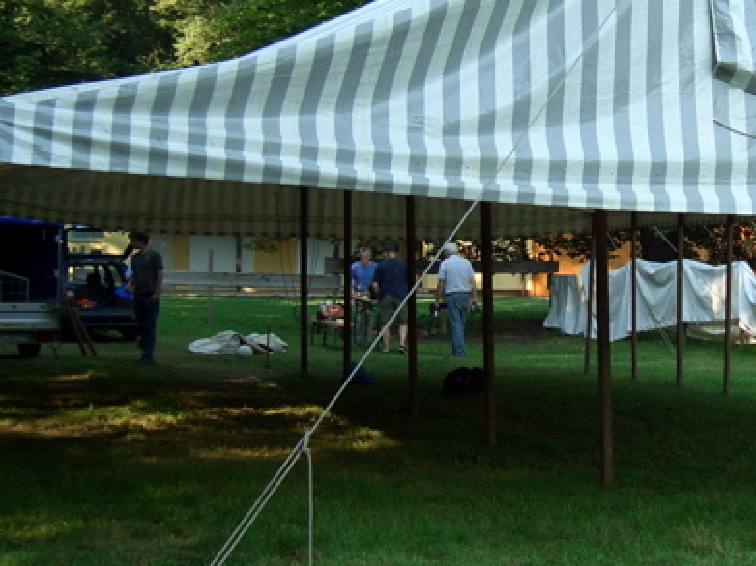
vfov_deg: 17.3
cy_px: 221
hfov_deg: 22.5
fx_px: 1856
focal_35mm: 85
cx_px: 668
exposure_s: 1/160
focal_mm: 8
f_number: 2.8
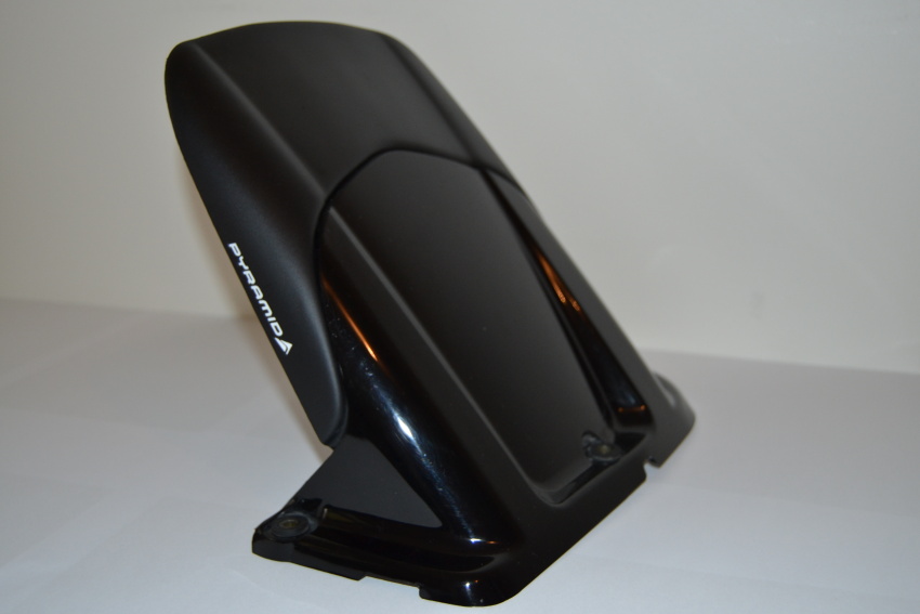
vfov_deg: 34.2
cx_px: 460
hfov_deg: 49.5
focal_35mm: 39
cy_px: 307
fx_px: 997
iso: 500
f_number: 4
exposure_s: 1/60
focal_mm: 26
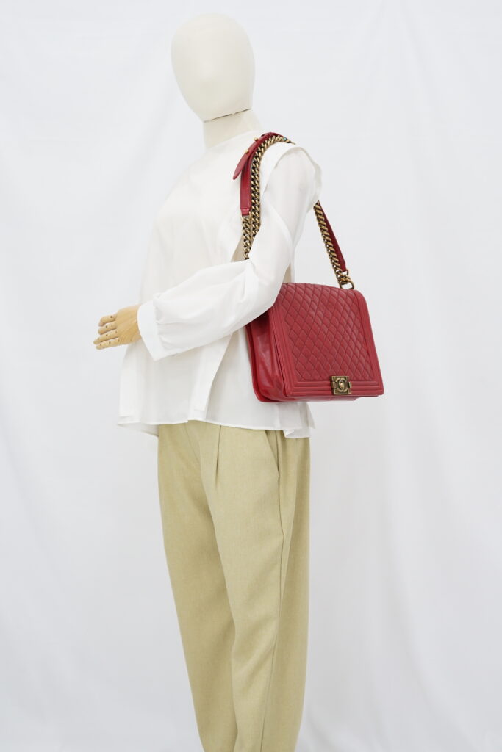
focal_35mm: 50
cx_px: 251
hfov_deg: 27.0
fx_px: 1045
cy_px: 376
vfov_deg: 39.6
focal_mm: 50
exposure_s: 1/8
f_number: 6.3
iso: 640
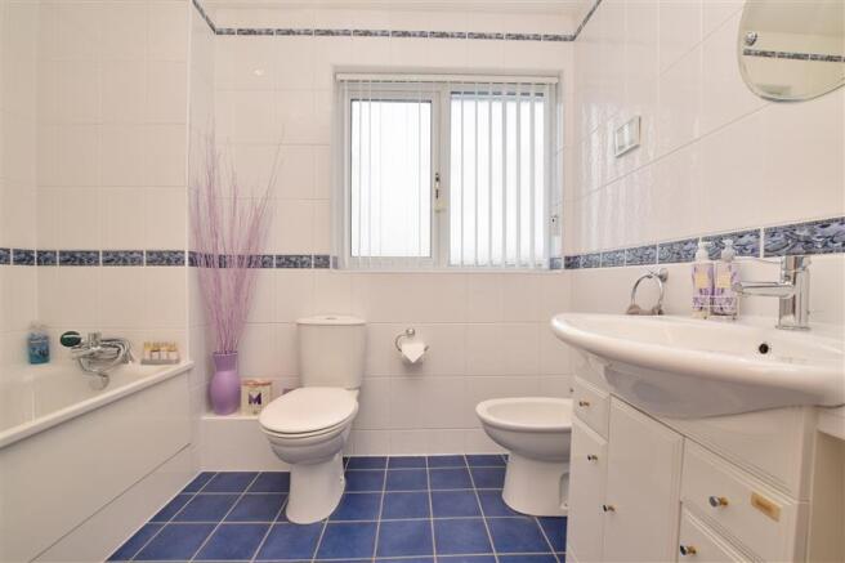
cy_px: 282
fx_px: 352
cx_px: 422
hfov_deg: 100.4
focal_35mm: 15
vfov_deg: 77.3
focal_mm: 10
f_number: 13
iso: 400
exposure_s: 1/200
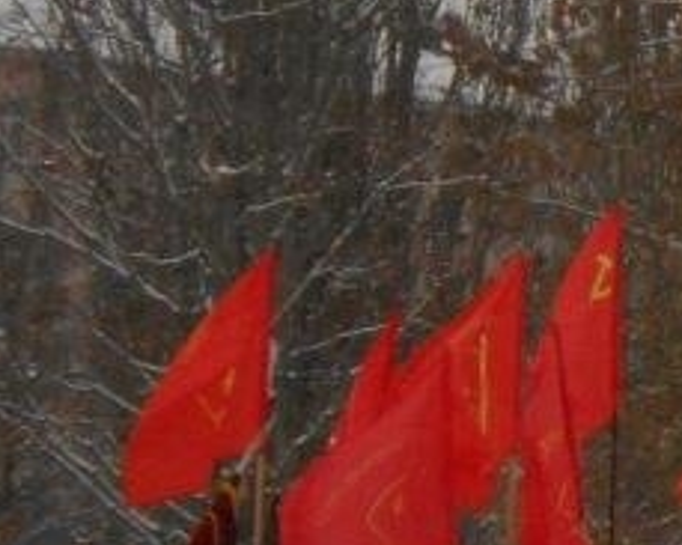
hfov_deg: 4.2
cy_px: 220
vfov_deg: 3.4
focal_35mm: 458
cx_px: 1427
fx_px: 9241
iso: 400
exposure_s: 1/500
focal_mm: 18.7
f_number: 5
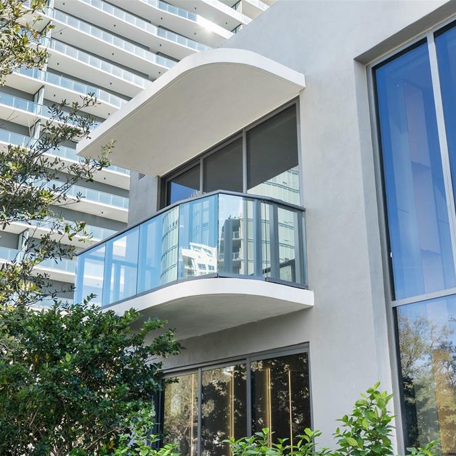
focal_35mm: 45
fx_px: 671
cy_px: 229
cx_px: 205
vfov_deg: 37.6
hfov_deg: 37.5
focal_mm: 35
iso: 400
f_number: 8
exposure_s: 1/60
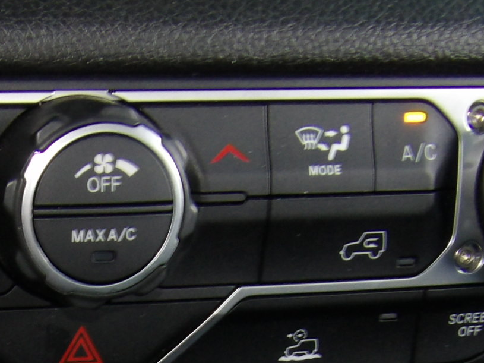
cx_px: 52
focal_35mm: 124
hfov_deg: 15.7
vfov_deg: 11.4
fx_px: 1734
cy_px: 567
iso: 200
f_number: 3.7
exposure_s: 1/13
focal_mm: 7
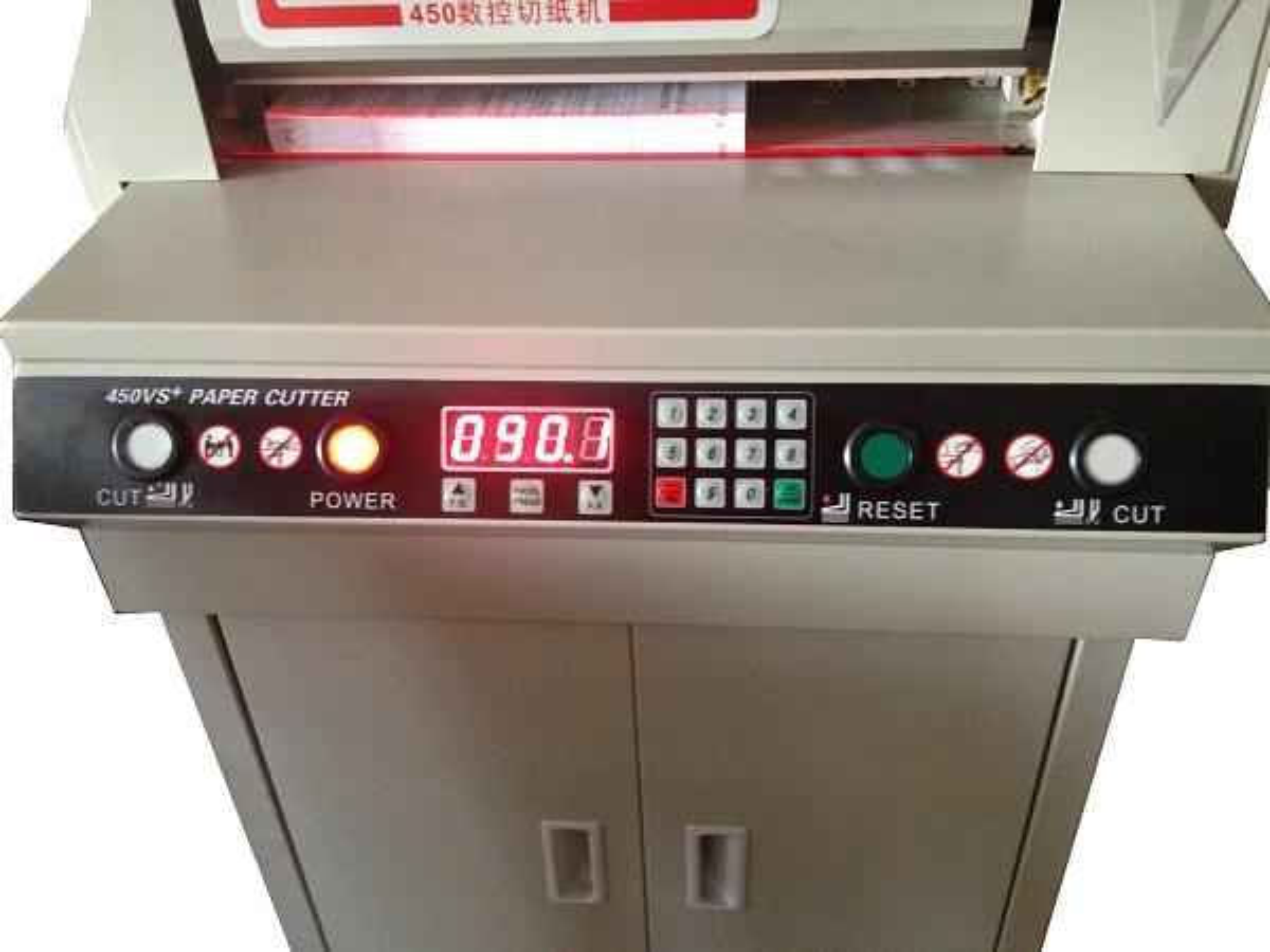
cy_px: 476
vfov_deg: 40.7
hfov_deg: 52.6
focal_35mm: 35
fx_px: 1284
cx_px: 635
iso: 400
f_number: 2.4
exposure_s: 1/15
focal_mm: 4.28
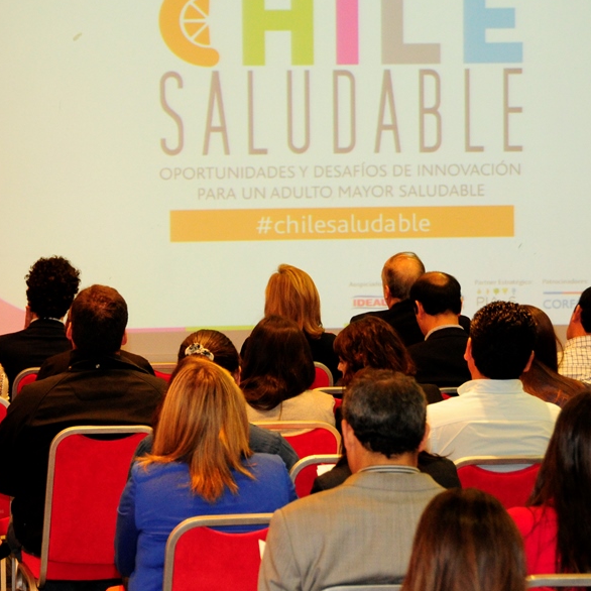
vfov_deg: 12.6
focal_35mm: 138
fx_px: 2666
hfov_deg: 12.6
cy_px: 249
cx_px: 251
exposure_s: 1/40
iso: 1600
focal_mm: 62
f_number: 5.6
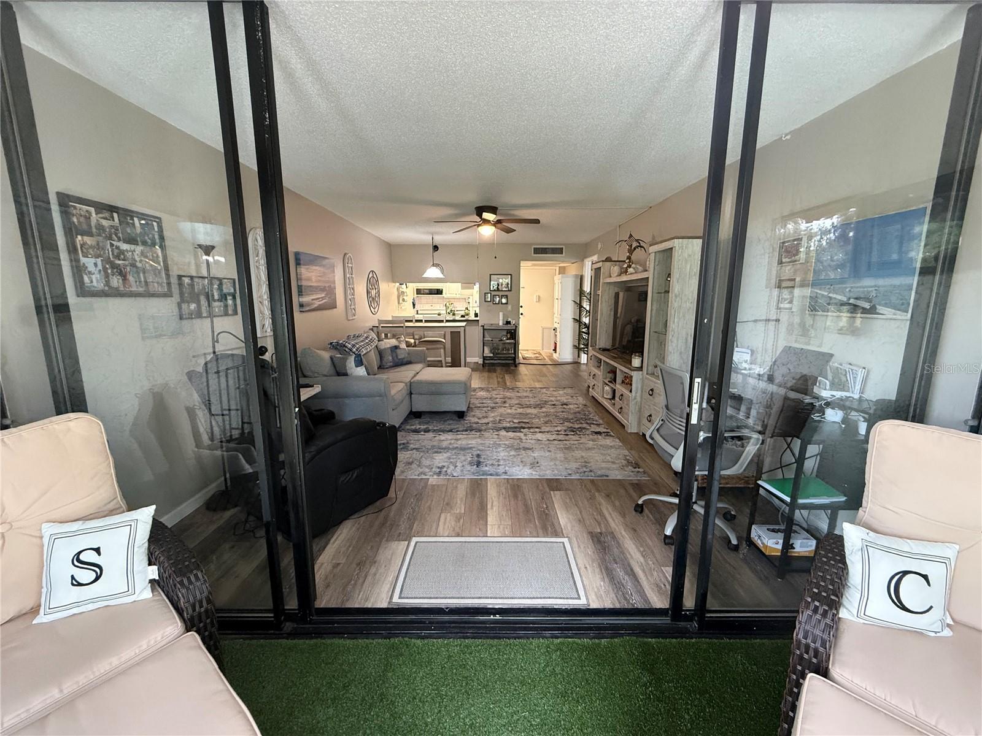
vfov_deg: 85.7
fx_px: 397
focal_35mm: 14
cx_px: 491
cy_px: 368
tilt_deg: -10.2
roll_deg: -0.1
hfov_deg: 102.1
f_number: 2.2
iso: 500
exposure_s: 1/60
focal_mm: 2.22
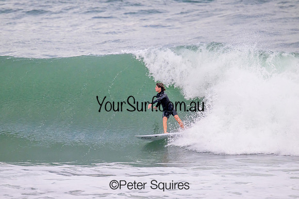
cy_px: 100
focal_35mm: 835
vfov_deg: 1.6
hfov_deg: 2.5
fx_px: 6939
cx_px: 150
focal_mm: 800
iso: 3200
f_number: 11
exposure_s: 1/2000
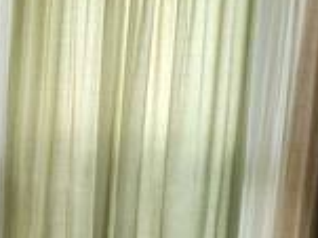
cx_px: -271
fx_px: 1056
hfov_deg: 14.8
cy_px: 263
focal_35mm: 115
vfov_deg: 12.6
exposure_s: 1/60
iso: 80
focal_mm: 5.4
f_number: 1.8
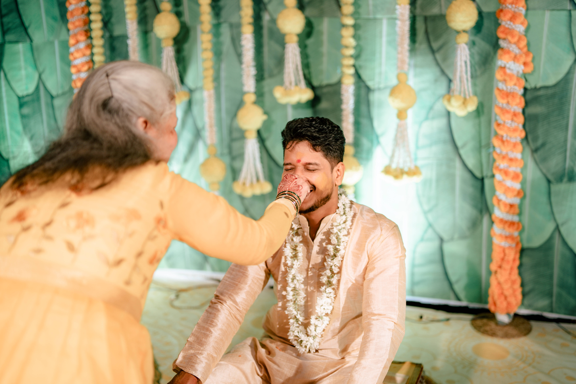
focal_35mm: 35
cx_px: 288
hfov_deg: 54.4
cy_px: 192
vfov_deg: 37.9
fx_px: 560
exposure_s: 1/320
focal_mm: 35
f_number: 1.4
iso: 320
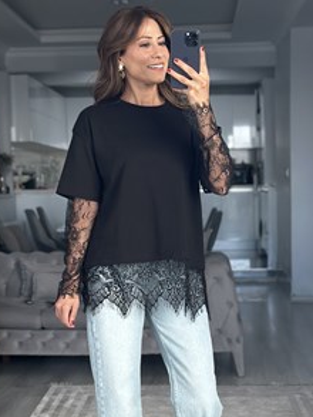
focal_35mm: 83
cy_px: 292
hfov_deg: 17.8
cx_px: 161
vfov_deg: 23.4
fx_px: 1000
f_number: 1.78
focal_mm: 6.86
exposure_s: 1/117
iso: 125
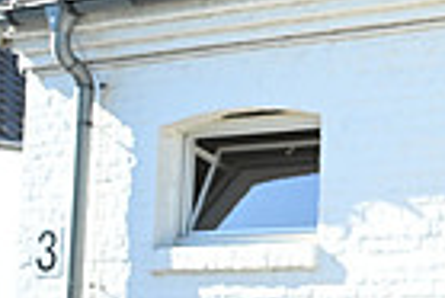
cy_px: 181
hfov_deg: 14.0
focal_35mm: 127
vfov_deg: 10.8
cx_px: 845
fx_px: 1573
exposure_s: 1/1600
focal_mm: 30.5
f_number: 6.3
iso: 2200
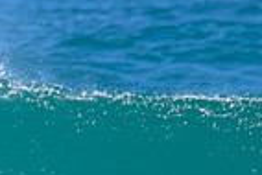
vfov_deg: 0.4
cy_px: 326
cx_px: -194
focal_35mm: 3912
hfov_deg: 0.5
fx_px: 28499
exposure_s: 1/2000
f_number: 11
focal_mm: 800
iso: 1000
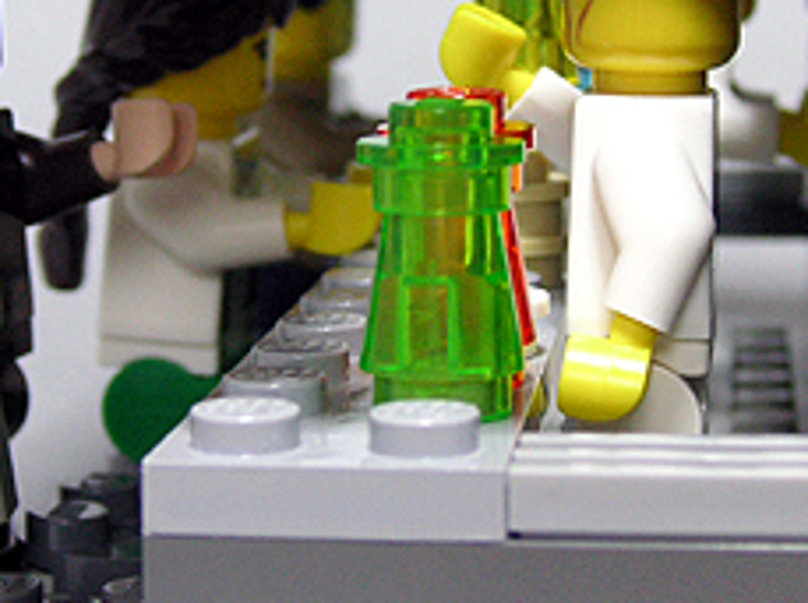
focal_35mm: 81
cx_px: 318
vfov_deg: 18.1
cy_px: 152
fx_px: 1888
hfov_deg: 24.1
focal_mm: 8.9
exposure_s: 1/2
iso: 100
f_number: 3.6
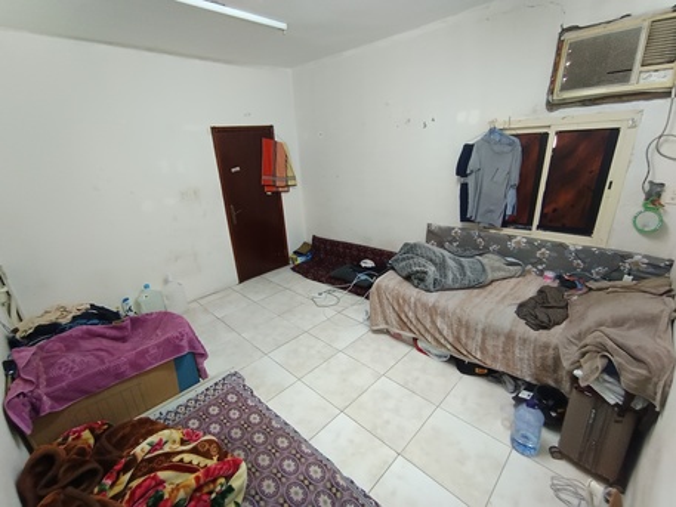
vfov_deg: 78.1
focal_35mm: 16
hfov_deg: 94.5
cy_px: 254
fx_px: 313
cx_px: 338
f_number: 2.2
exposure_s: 1/24
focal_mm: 1.65
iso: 764
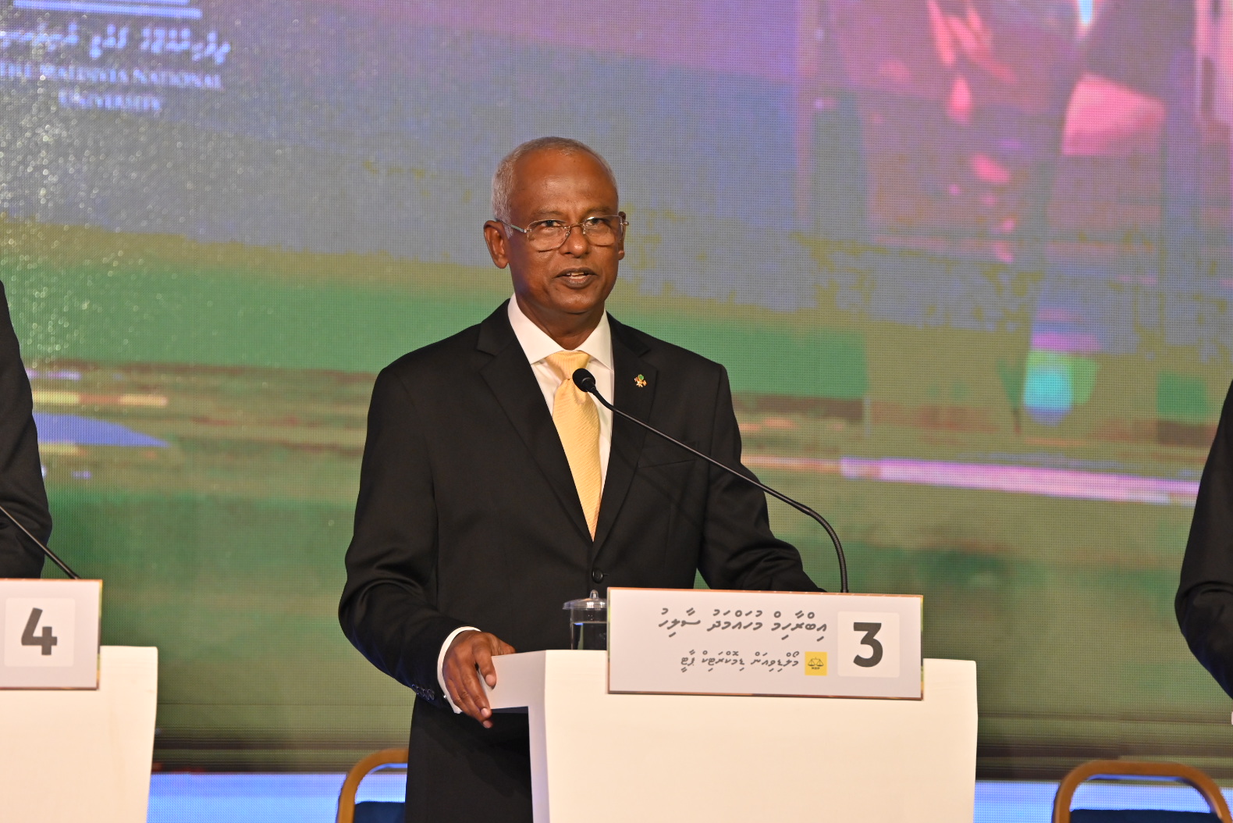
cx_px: 620
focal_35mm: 205
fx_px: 7022
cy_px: 408
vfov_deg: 6.7
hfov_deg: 10.0
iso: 2000
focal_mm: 200
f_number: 4
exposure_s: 1/250
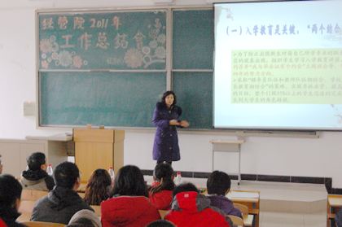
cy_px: 114
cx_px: 171
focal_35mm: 51
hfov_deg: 38.9
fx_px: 484
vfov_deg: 26.4
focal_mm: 34
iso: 1600
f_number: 7.1
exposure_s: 1/4
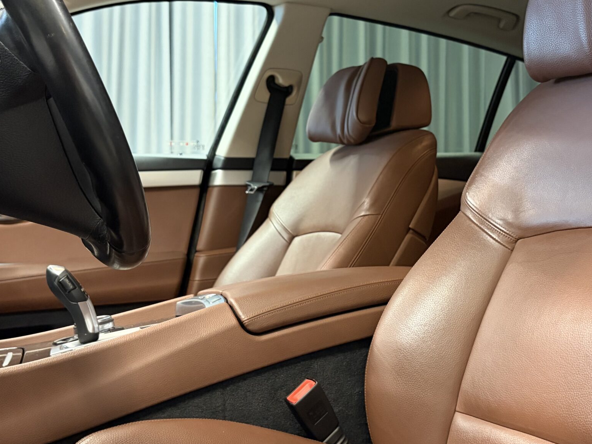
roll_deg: +0.1
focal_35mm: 43
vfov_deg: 33.6
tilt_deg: +2.7
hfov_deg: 43.8
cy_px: 196
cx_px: 322
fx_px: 735
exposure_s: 1/50
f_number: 1.6
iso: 400
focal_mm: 5.96
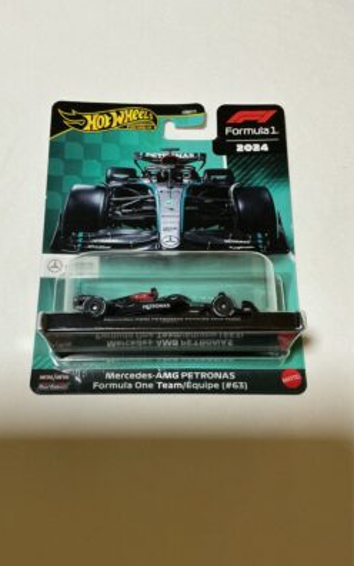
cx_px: 170
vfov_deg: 61.2
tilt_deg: -73.7
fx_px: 479
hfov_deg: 40.6
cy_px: 284
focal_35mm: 31
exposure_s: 1/60
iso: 125
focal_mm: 3
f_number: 1.8
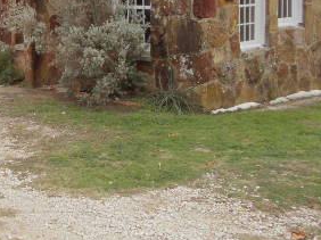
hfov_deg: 19.1
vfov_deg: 14.6
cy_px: 15
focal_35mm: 100
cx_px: -5
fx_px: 927
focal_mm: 6
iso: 100
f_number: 3.5
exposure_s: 1/200
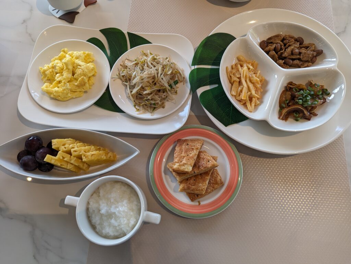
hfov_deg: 71.5
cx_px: 176
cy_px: 132
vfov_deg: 56.9
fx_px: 244
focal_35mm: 24
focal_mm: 6.81
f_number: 1.85
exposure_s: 1/120
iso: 47
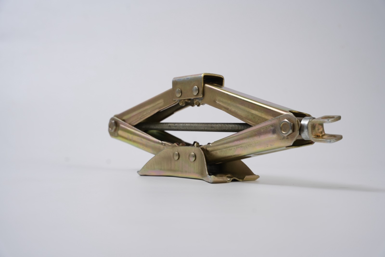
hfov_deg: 39.4
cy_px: 128
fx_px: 538
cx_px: 192
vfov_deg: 26.8
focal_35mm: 50
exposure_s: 1/250
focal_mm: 50.3
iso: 200
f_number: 6.3
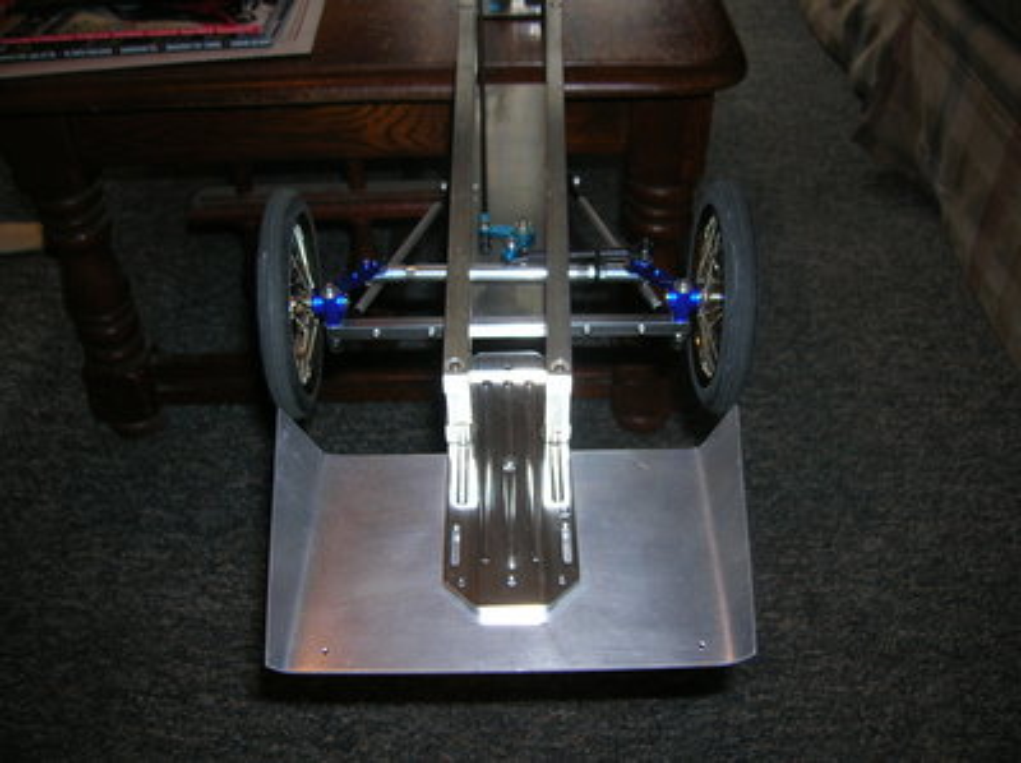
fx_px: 1002
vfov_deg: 41.7
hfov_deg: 54.0
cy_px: 382
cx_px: 510
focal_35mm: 34
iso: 50
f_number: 2.9
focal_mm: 5.7
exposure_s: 1/60.1
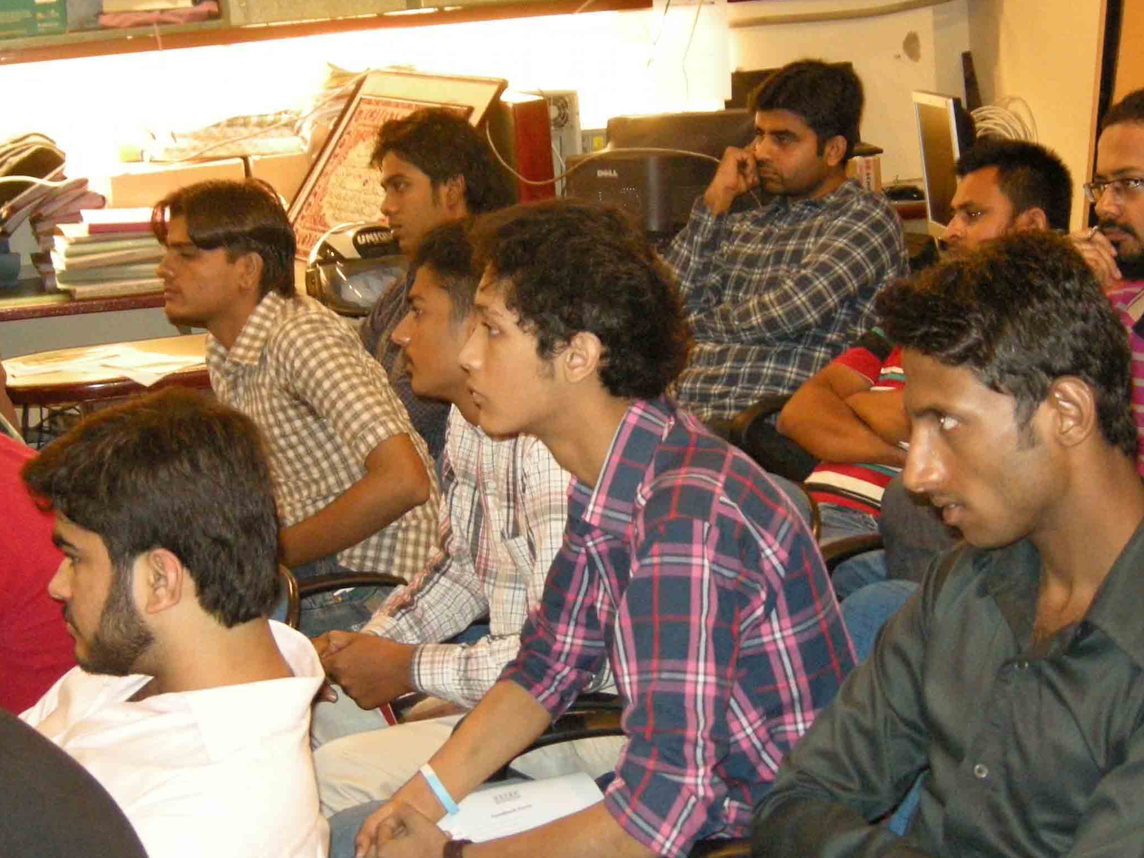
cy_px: 485
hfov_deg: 28.6
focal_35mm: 68
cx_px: 620
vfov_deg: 21.6
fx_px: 2247
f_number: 2.7
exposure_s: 1/8
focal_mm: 7.5
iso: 400
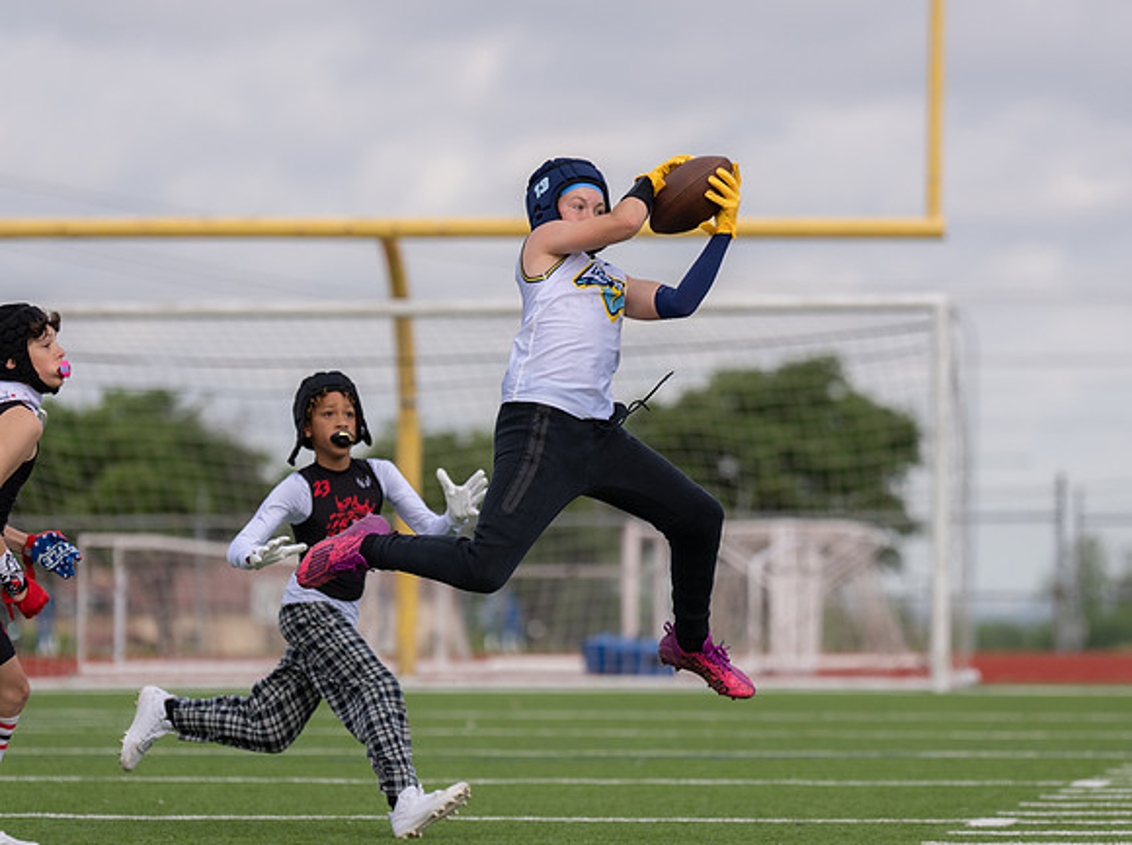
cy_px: 514
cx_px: 608
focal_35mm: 239
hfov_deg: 8.3
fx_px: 7799
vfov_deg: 6.2
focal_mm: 154
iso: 100
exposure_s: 1/1600
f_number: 2.8
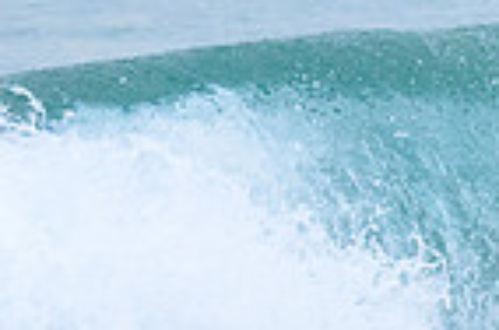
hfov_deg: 0.5
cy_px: 84
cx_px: 888
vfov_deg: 0.3
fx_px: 62138
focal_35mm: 4493
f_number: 6.3
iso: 2200
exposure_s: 1/1600
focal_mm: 800
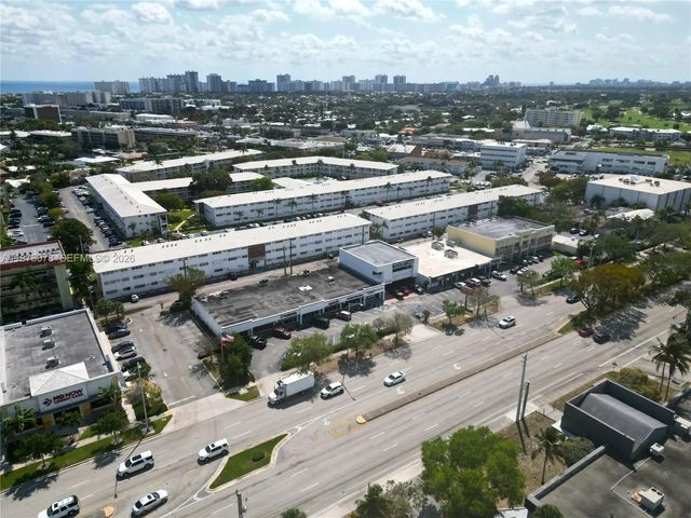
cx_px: 346
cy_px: 259
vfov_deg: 56.8
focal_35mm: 24
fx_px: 479
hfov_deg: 71.6
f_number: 1.7
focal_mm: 6.72
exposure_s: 1/5000
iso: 140
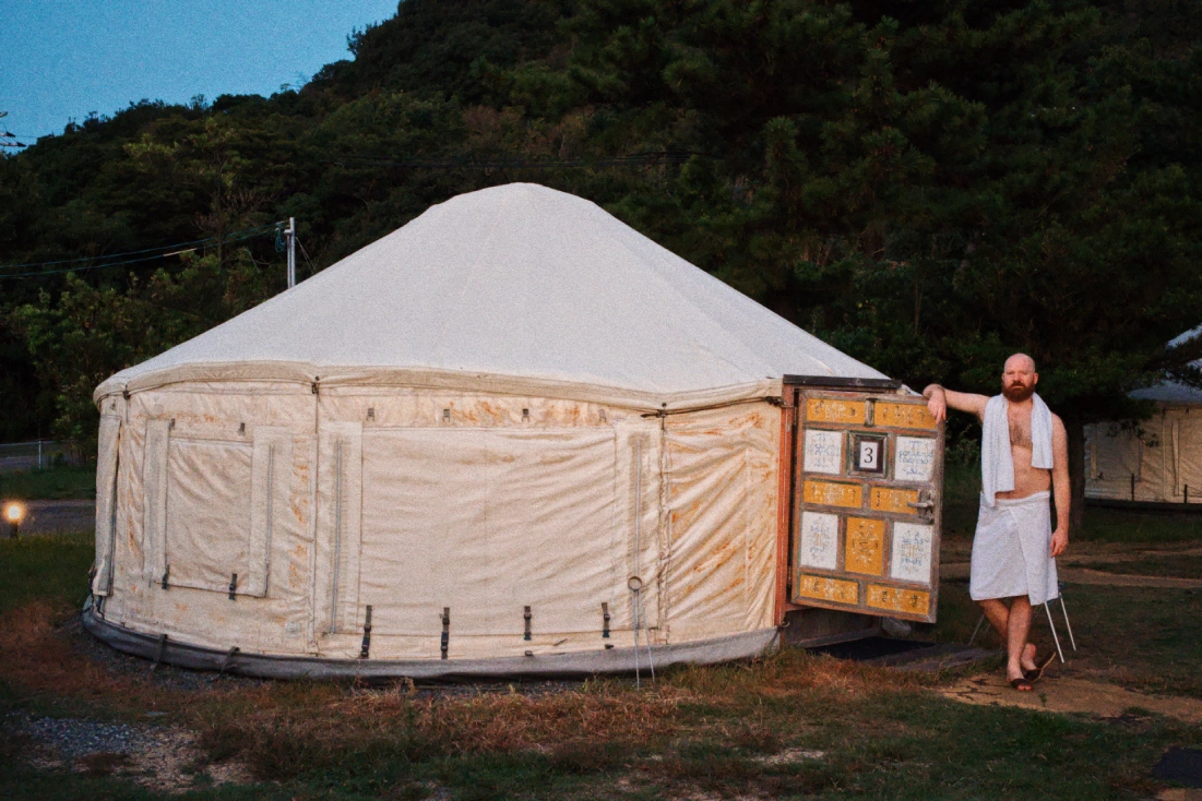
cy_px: 400
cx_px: 601
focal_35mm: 41
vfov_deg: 32.6
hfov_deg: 47.4
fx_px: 1369
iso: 12800
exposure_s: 1/20
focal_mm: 27
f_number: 11
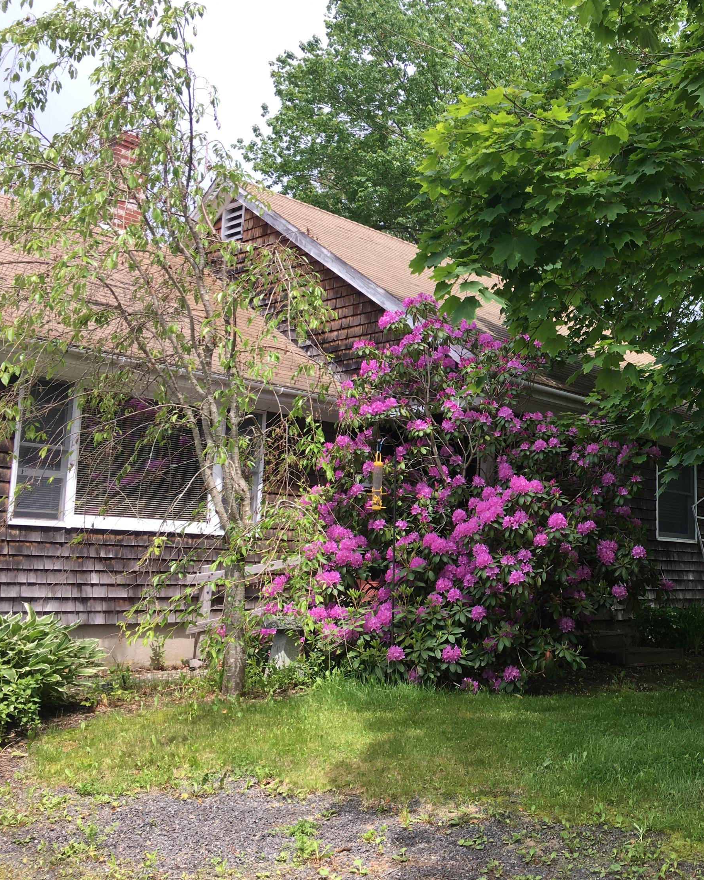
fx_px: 990
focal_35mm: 38
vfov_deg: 47.9
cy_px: 438
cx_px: 573
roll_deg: +0.1
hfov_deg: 37.6
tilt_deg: +9.1
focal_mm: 4.15
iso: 25
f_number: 2.2
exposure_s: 1/635
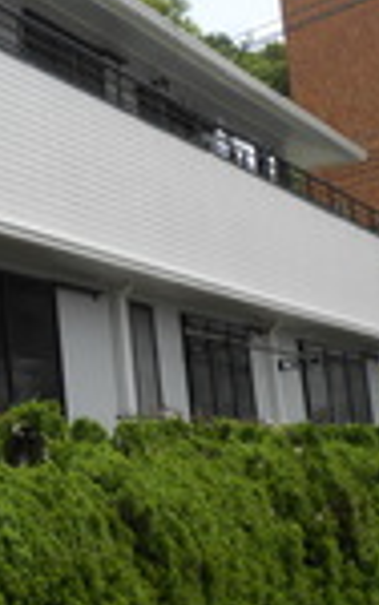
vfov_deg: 24.3
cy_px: 234
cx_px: -270
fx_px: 1402
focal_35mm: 85
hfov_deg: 13.9
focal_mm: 5.3
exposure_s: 1/640
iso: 80
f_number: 3.8
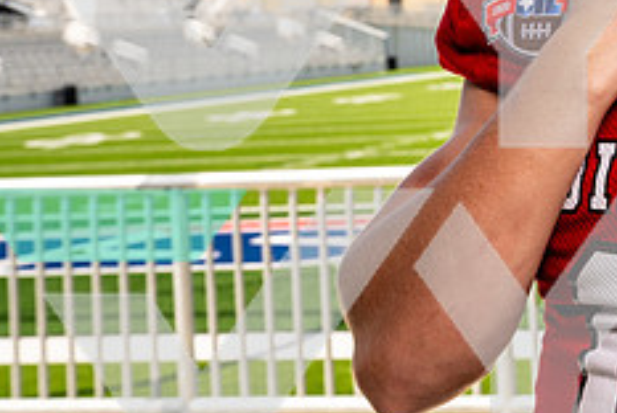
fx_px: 1750
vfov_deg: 13.3
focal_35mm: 102
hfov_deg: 19.3
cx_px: 654
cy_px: 9
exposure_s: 1/125
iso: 100
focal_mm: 41
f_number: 9
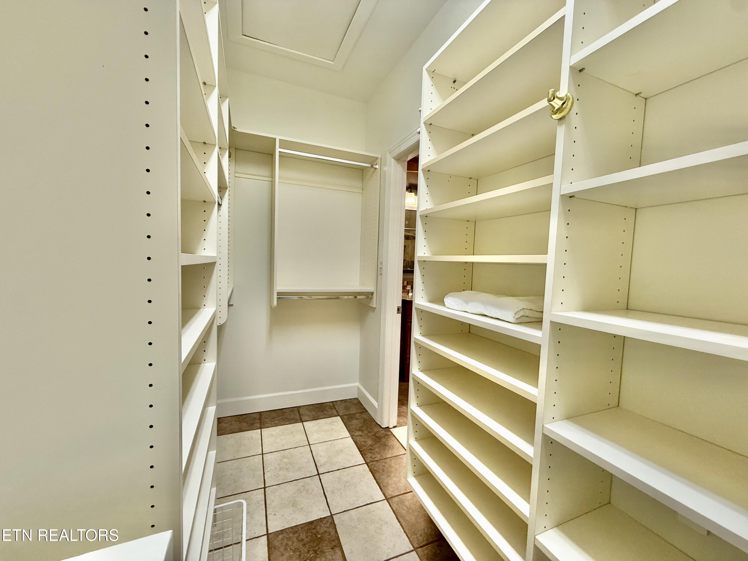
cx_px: 374
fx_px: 303
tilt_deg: -2.0
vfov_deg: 85.7
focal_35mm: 14
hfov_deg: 102.1
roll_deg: -2.2
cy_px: 280
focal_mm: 2.22
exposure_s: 1/120
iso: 250
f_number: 2.2
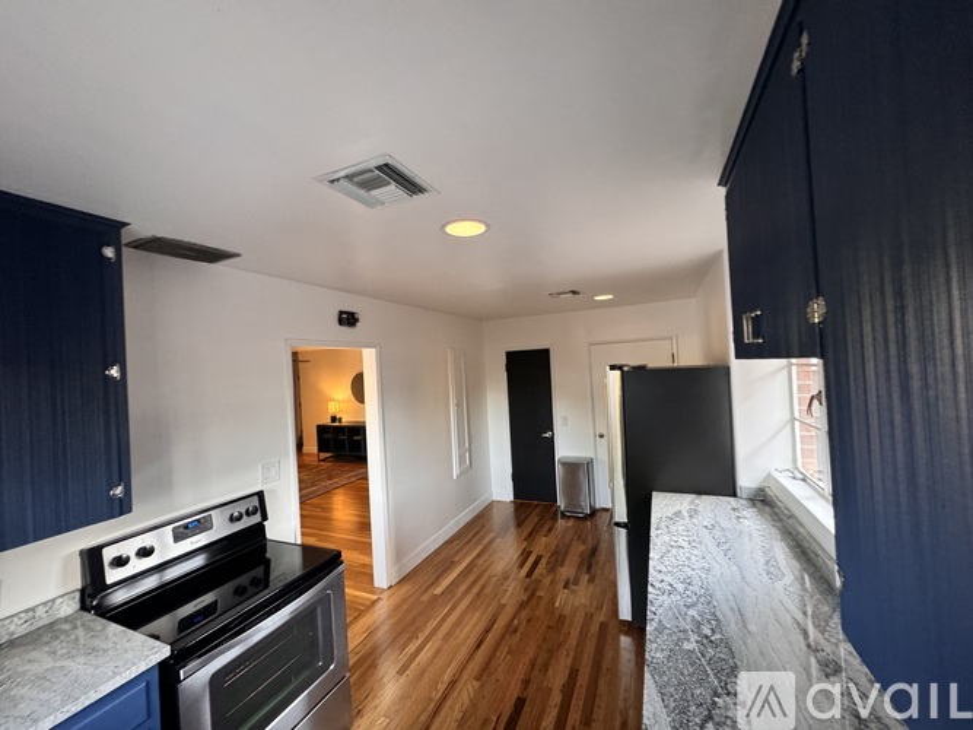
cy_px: 365
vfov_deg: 85.7
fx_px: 393
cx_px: 486
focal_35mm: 14
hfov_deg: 102.1
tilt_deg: +1.9
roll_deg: +3.7
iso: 320
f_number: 2.2
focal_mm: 2.22
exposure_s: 1/74
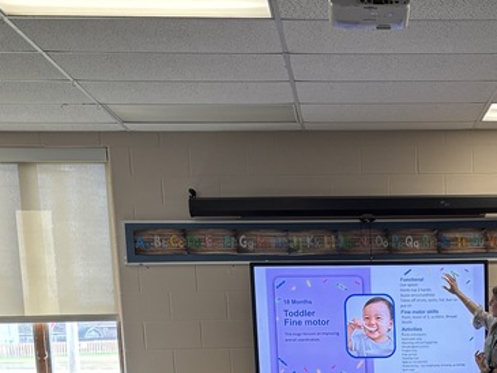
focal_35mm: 73
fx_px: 1048
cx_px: 453
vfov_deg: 18.4
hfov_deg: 25.8
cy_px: 517
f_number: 1.6
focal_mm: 5.96
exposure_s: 1/60
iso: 80
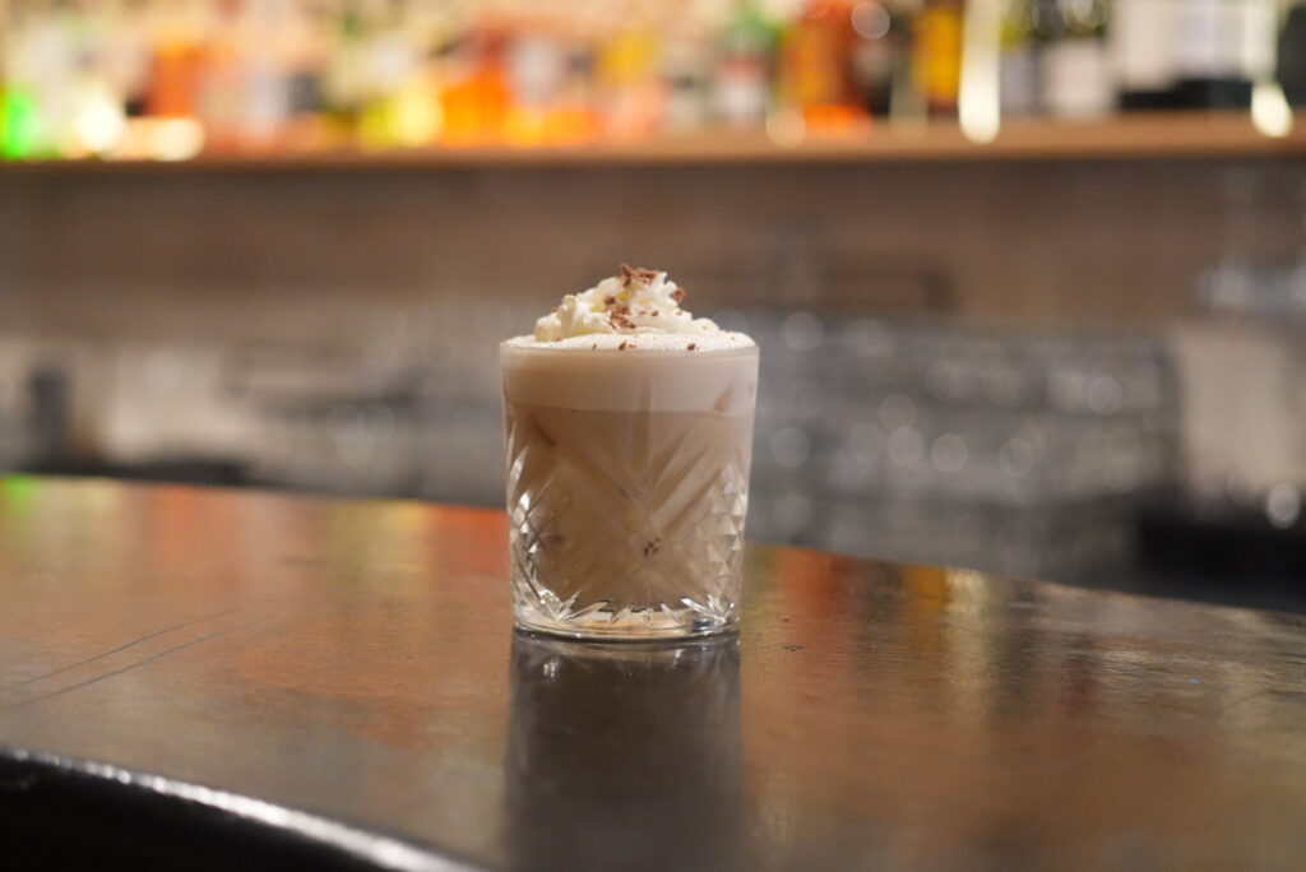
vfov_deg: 22.7
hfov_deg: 33.4
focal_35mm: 60
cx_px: 653
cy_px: 436
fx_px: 2178
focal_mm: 40
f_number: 2.5
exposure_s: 1/160
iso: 4000
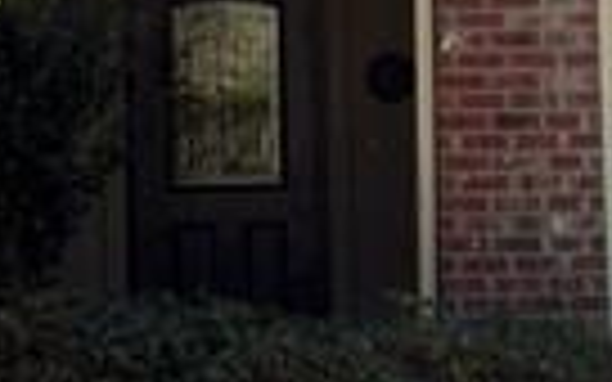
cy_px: -40
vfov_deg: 8.1
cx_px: 144
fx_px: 2669
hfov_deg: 13.0
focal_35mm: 160
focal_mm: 5.7
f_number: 2.9
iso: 80
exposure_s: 1/400
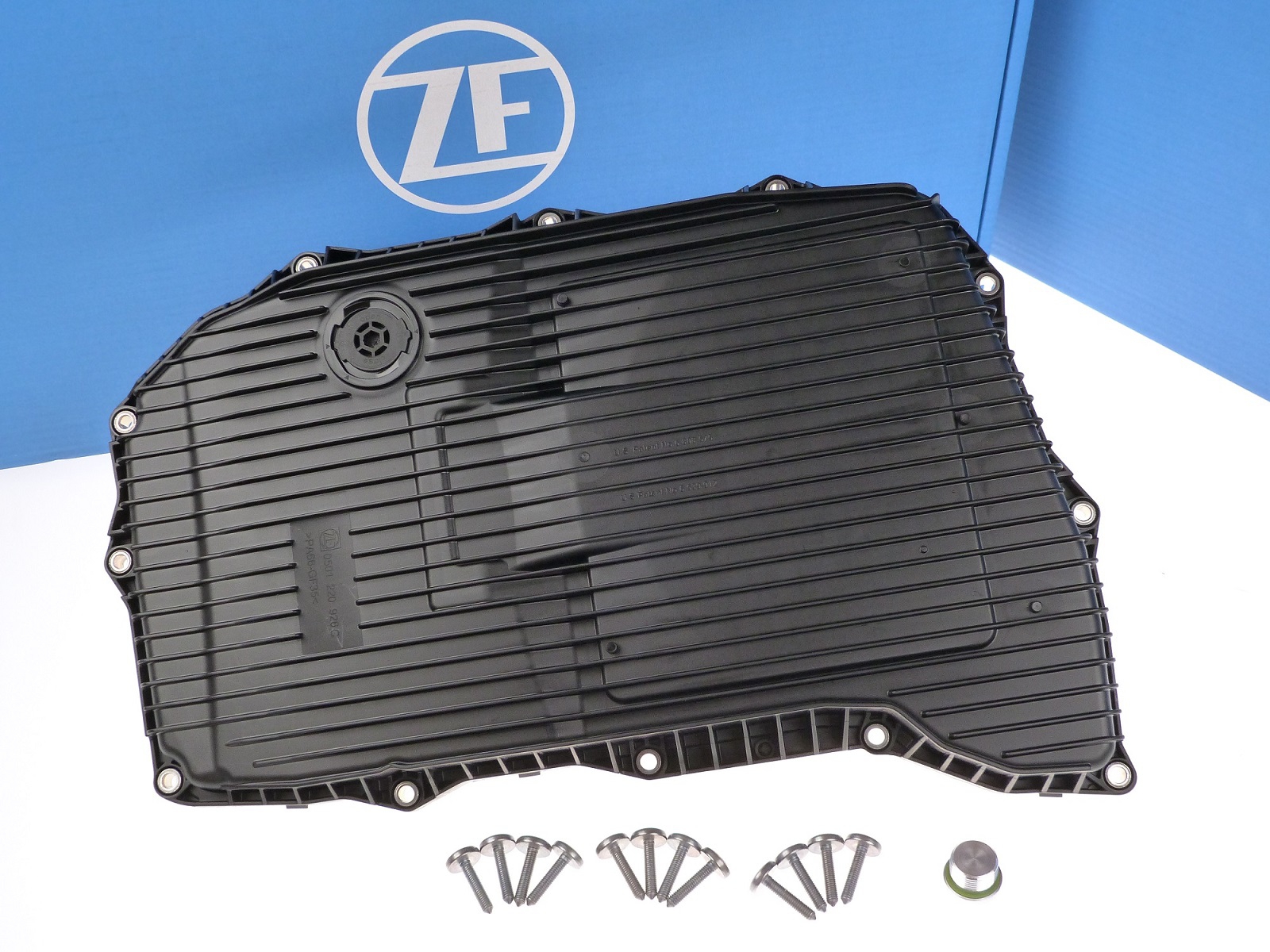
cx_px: 635
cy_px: 476
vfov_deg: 36.0
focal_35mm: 40
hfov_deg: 46.8
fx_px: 1468
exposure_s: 1/125
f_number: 3.1
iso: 320
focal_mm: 7
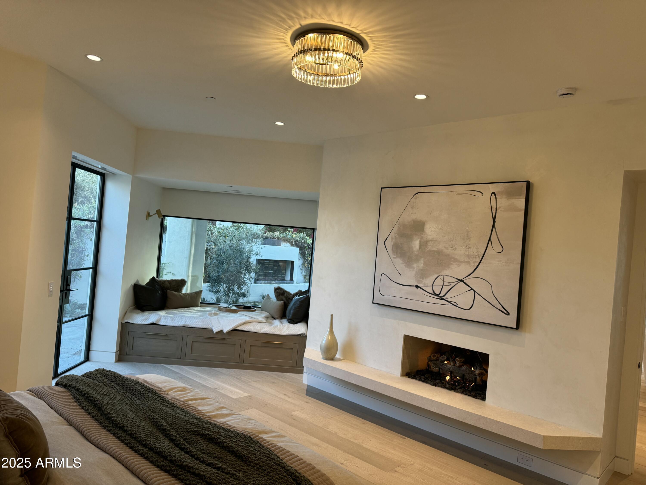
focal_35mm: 24
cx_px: 323
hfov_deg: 71.6
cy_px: 242
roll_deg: -5.4
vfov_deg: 56.8
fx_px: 448
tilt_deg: -1.3
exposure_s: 1/120
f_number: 1.78
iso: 125
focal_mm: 6.76
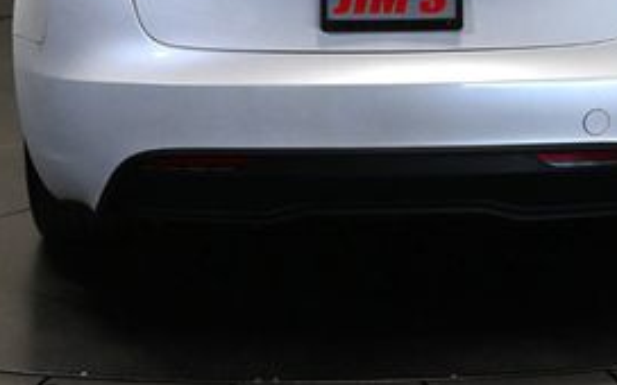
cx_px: 392
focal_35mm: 117
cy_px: -63
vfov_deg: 11.0
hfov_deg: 17.8
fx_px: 1964
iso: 3200
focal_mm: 32.5
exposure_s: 1/125
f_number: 5
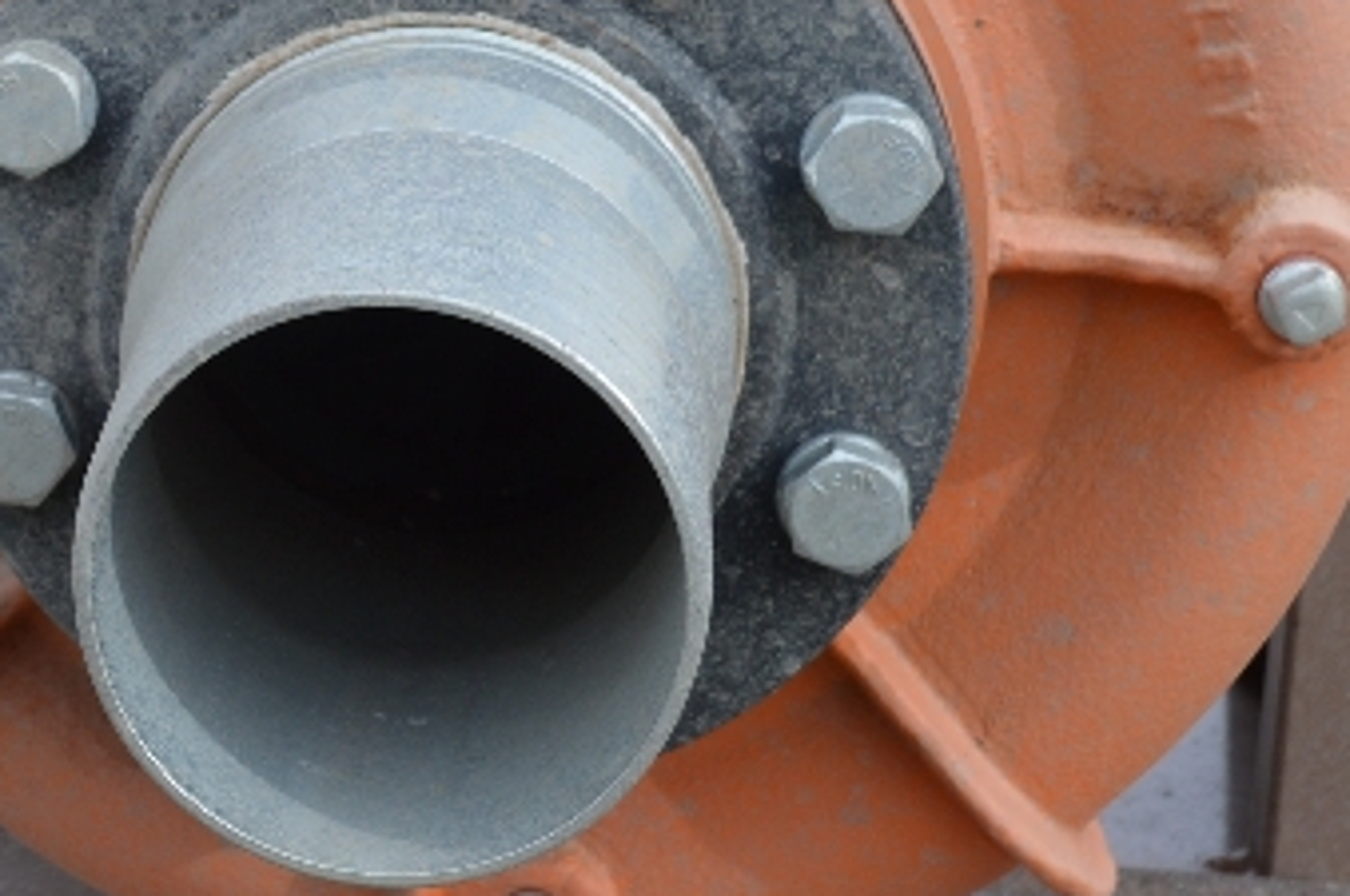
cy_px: -42
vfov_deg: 10.5
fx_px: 4811
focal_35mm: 128
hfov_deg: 15.6
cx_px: -108
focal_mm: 29
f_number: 7.1
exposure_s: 1/200
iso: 100
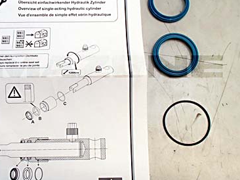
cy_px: 81
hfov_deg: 38.6
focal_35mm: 49
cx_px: 85
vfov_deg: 29.6
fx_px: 340
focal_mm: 5
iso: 320
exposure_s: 1/30
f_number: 3.9
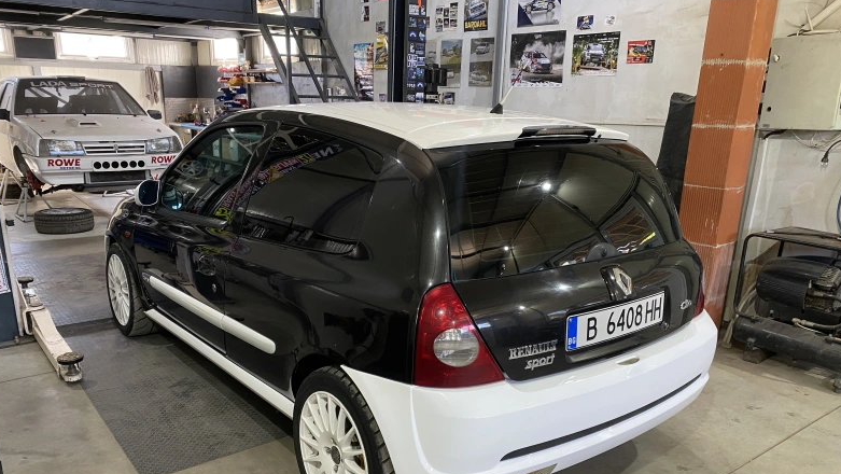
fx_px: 647
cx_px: 417
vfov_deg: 39.9
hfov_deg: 66.0
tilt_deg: -17.2
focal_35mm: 29
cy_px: 303
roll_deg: -0.7
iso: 64
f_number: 1.8
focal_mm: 4.25
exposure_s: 1/50
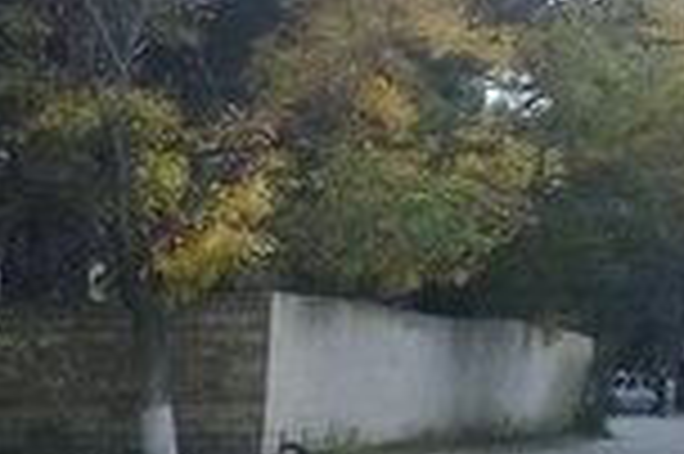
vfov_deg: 9.5
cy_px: 668
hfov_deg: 12.6
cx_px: -760
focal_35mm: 140
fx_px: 2657
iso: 50
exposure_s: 1/396
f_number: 2.2
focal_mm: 3.3
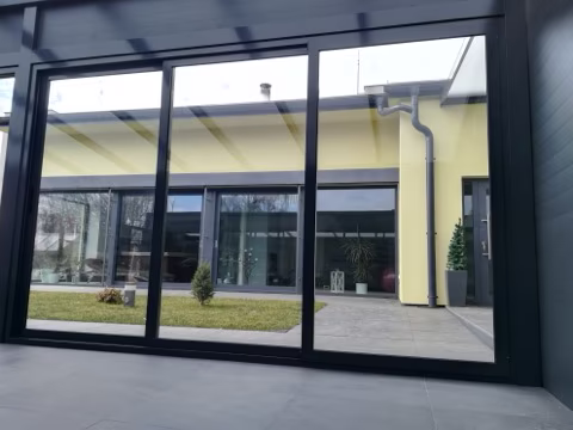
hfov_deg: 67.3
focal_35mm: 26
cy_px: 215
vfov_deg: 53.1
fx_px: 430
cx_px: 286
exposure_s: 1/354
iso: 50
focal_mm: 3.83
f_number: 2.2
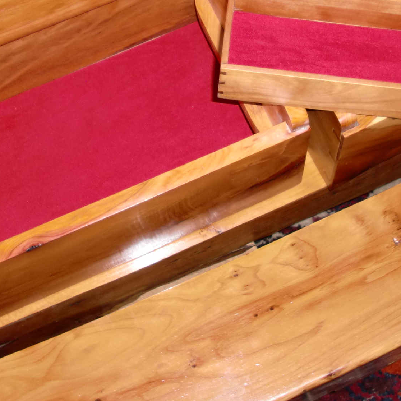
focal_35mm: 73
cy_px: 65
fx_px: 957
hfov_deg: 23.6
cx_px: 231
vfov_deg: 23.2
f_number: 2.8
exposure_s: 1/60
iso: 125
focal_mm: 6.3
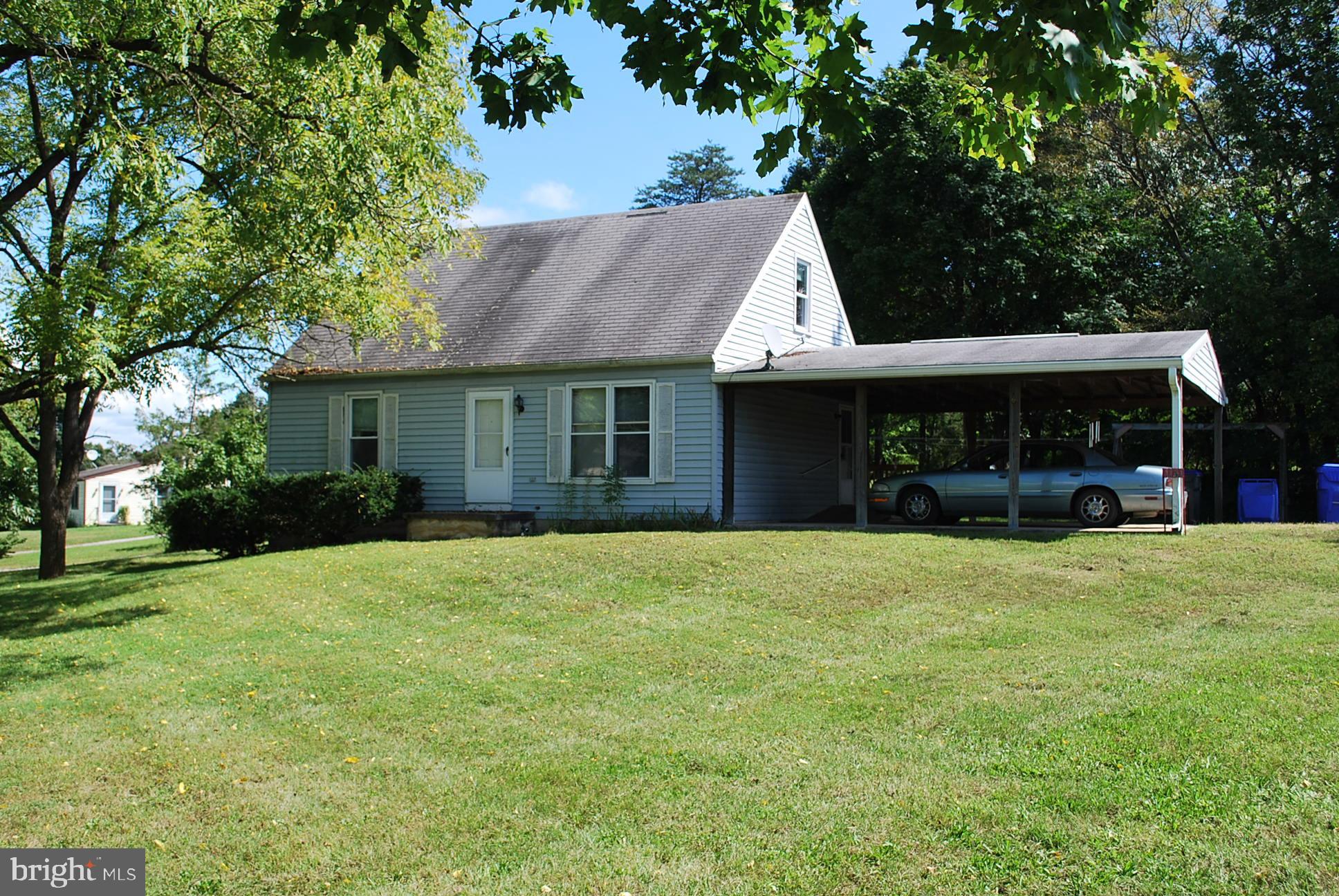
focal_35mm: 36
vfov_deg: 37.0
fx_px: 1341
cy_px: 448
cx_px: 670
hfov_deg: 53.1
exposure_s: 1/200
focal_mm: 24
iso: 100
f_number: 7.1
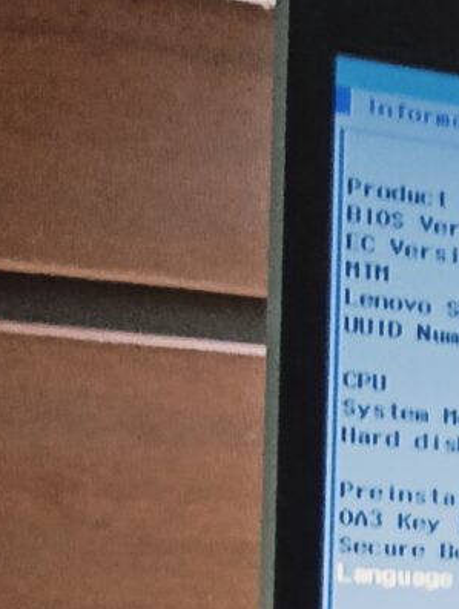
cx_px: 1389
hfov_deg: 7.5
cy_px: 675
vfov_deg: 11.2
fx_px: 3068
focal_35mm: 174
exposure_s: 1/33.3
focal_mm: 3.98
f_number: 1.8
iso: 800
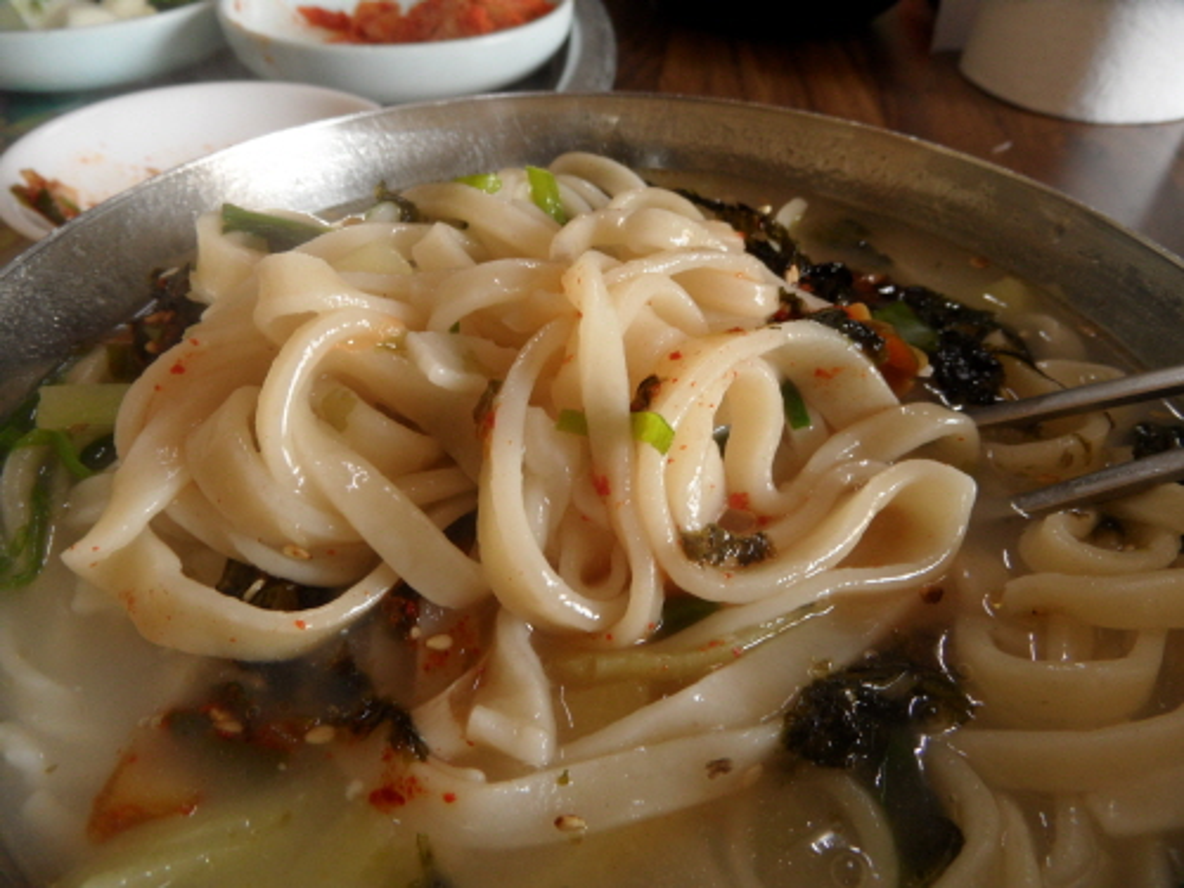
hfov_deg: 71.6
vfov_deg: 56.8
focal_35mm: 24
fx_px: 821
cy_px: 444
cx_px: 592
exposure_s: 1/45
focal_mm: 3.9
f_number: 3.2
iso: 100
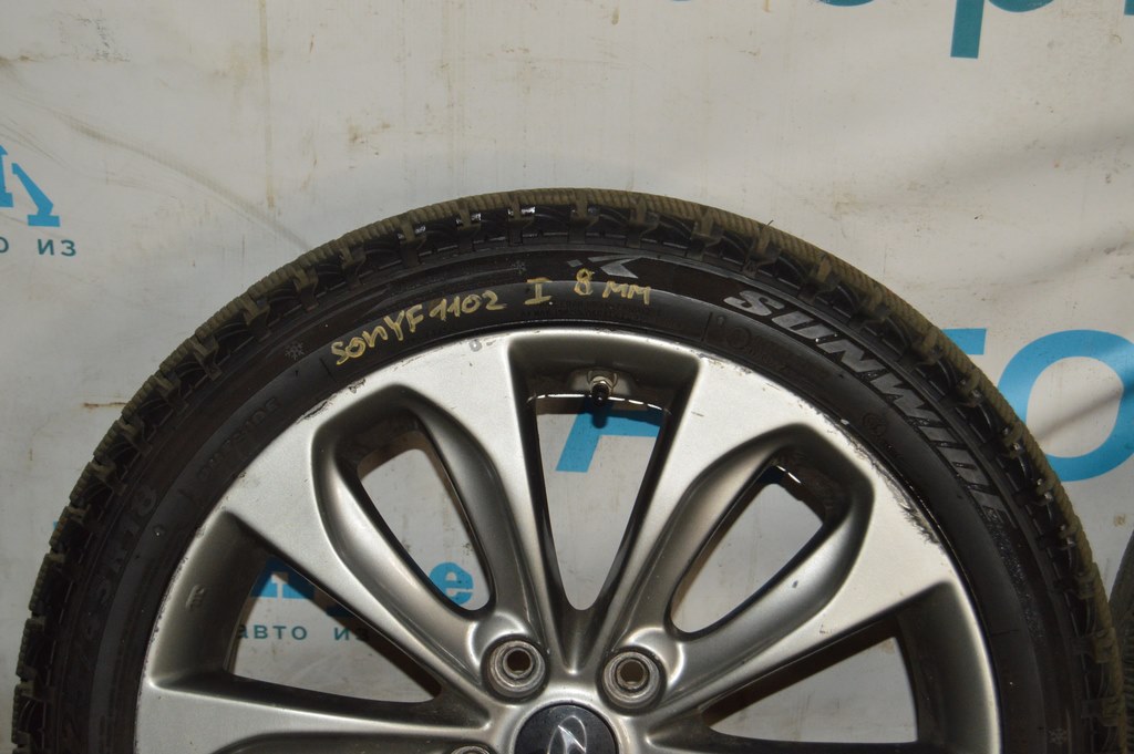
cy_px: 377
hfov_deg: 24.6
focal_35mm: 82
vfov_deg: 16.5
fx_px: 2597
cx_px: 567
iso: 1250
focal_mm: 55
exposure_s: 1/60
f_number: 5.6
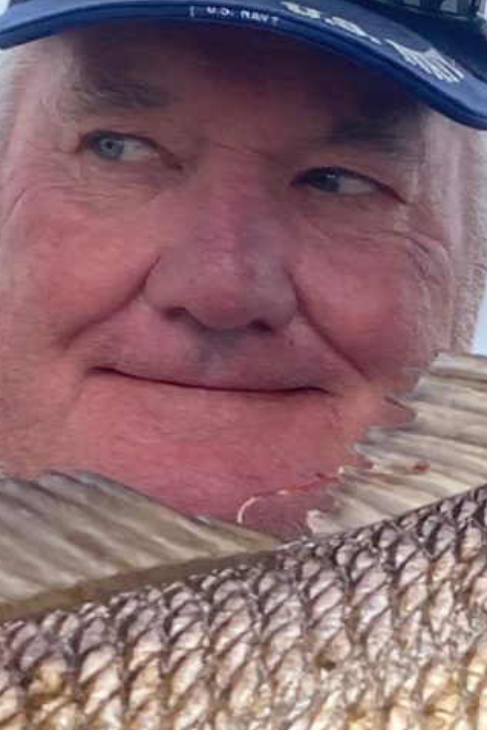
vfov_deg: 14.0
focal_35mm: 145
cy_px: 716
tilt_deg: -6.7
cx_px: 345
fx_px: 2942
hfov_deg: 9.5
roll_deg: -7.1
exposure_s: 1/827
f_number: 1.8
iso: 32
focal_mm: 4.25
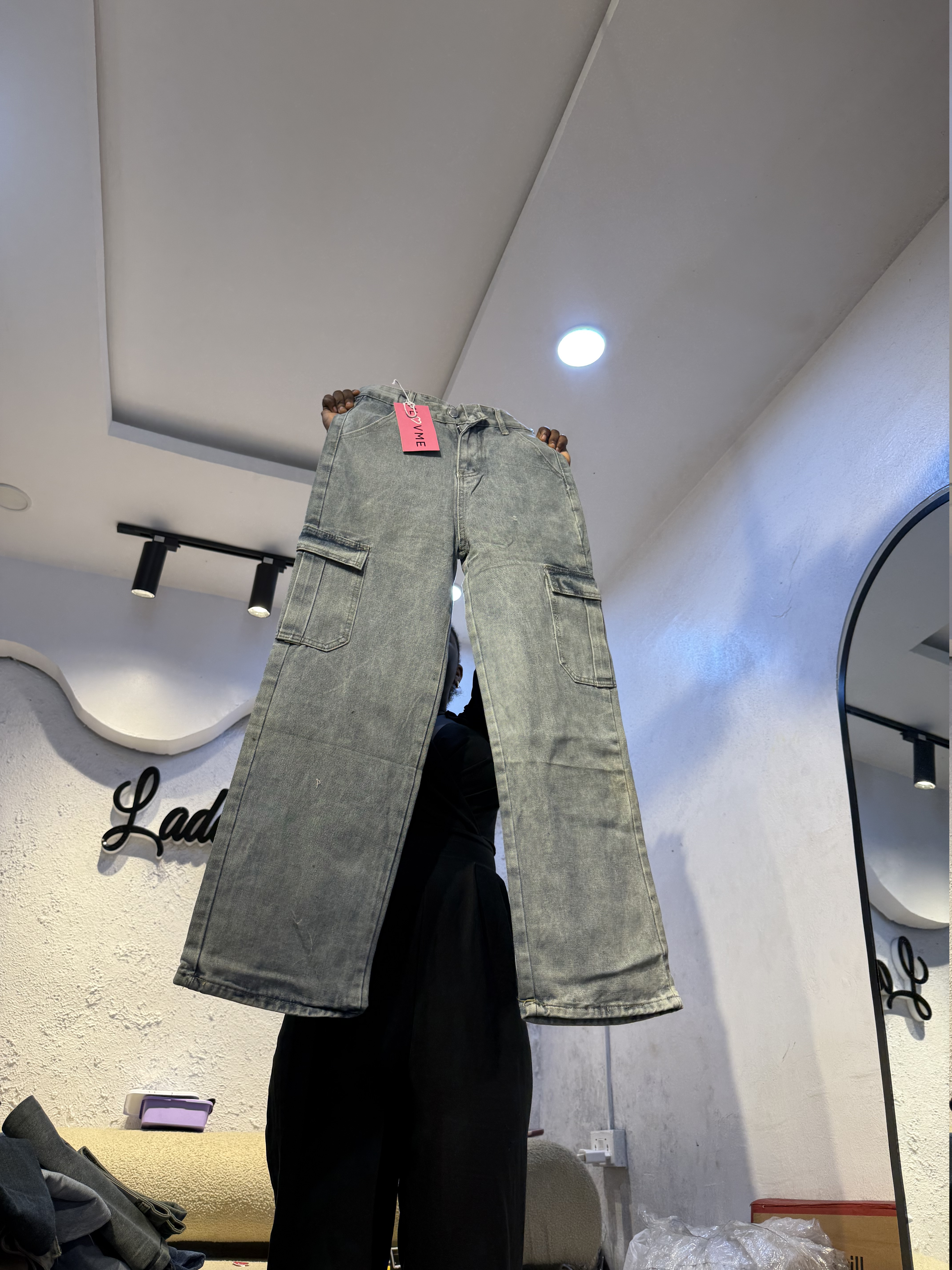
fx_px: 880
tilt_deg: +32.3
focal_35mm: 24
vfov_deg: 71.6
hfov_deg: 56.8
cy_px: 635
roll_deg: -1.0
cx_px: 476
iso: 50
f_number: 1.78
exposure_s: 1/100
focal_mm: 6.76
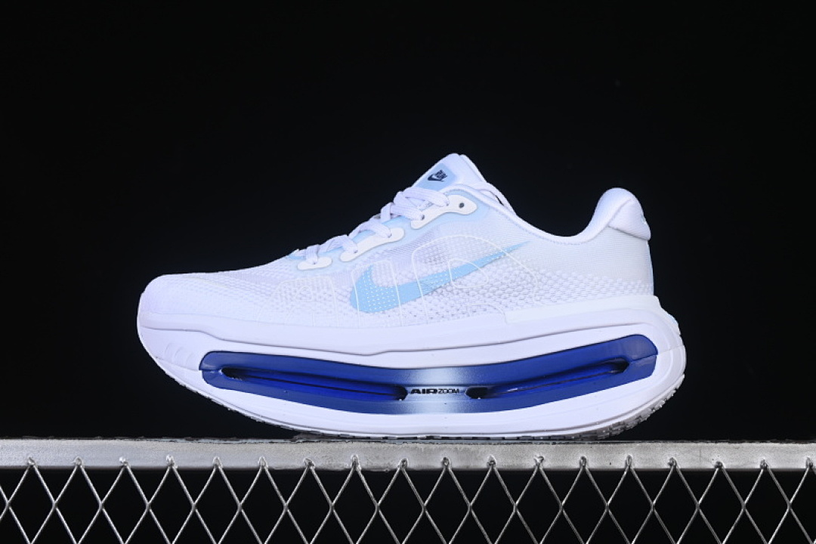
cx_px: 408
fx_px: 1700
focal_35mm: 75
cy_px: 272
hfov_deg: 27.0
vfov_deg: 18.2
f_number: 8
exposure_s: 1/125
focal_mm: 50
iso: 160
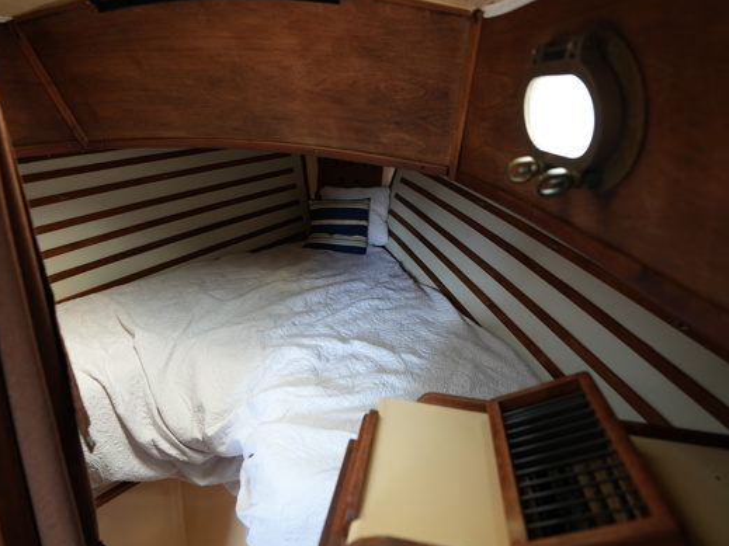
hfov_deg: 81.4
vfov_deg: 65.9
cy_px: 269
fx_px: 421
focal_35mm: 20
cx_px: 319
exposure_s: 1/25
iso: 100
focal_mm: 12
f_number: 1.8
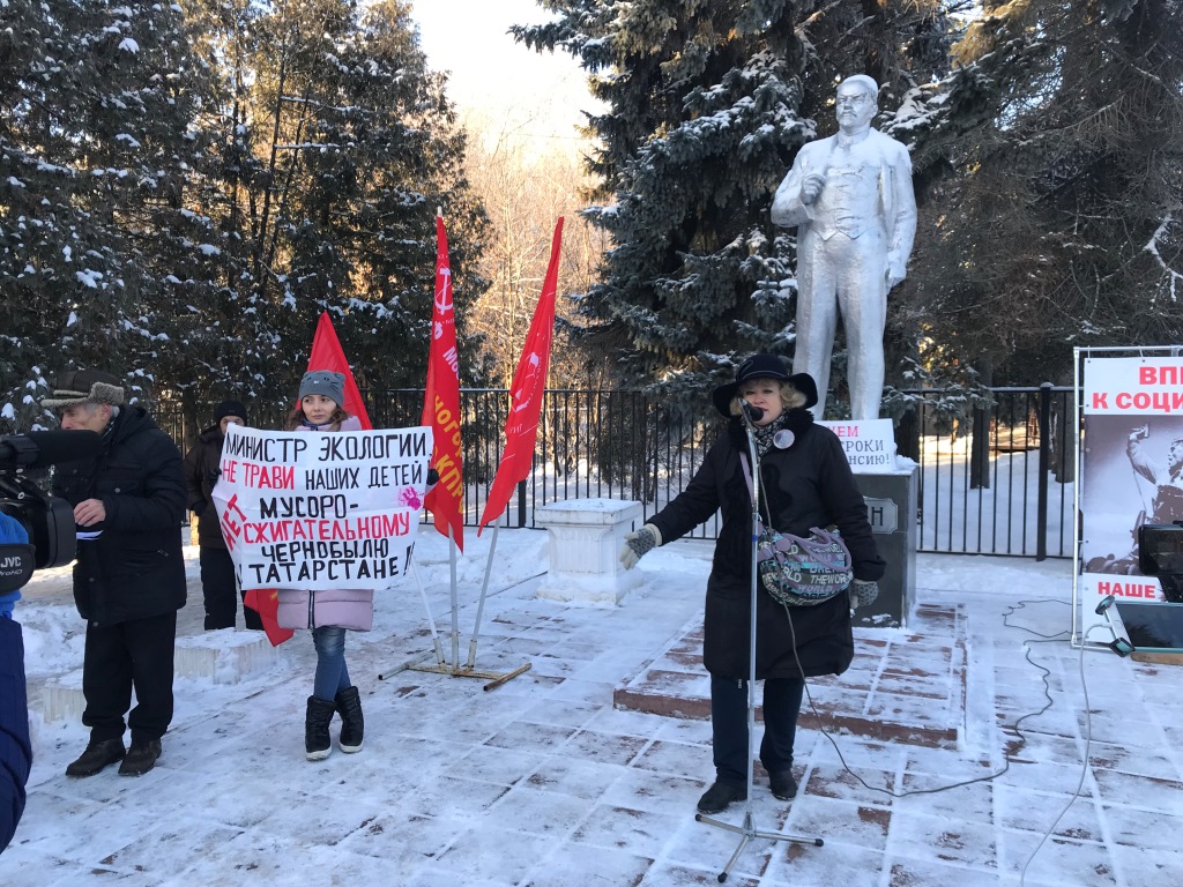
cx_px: 592
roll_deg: -1.7
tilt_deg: -1.2
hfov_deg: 63.4
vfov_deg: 49.7
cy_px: 444
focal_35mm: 28
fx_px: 957
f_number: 1.8
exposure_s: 1/223
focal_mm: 3.99
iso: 20
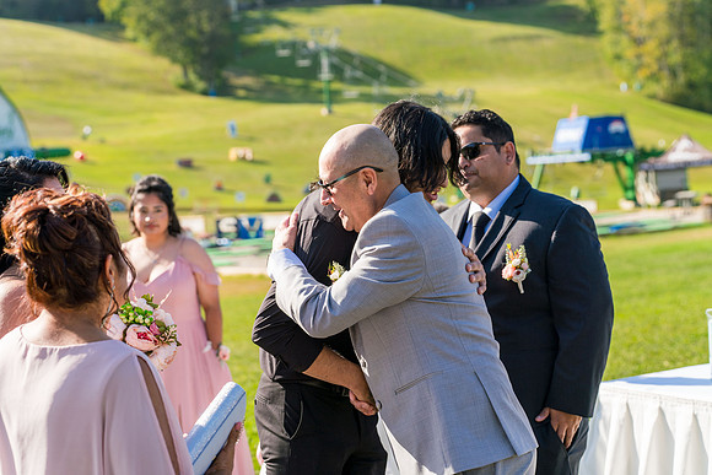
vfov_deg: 19.7
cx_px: 356
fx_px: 1365
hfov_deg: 29.2
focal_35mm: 69
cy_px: 238
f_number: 4
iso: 250
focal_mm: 69
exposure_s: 1/1000
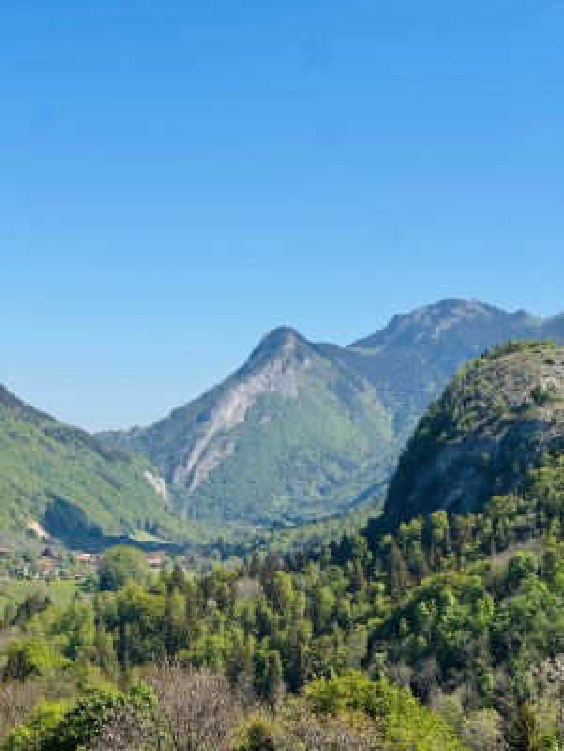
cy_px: 376
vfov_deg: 25.3
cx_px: 282
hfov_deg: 19.1
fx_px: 1673
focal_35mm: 77
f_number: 2.8
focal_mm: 9
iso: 25
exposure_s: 1/861
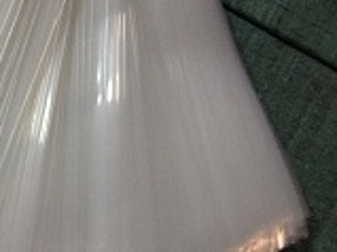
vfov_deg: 13.4
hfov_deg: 16.4
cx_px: -161
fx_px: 1070
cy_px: 107
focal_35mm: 110
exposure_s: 1/20
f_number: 2.4
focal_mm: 4.28
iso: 100
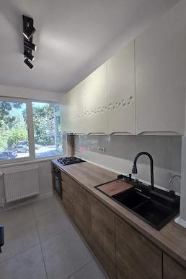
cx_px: 92
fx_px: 108
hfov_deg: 81.3
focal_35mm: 14
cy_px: 140
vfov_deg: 104.2
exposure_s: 1/50.3
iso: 50
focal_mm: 2.2
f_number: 2.2
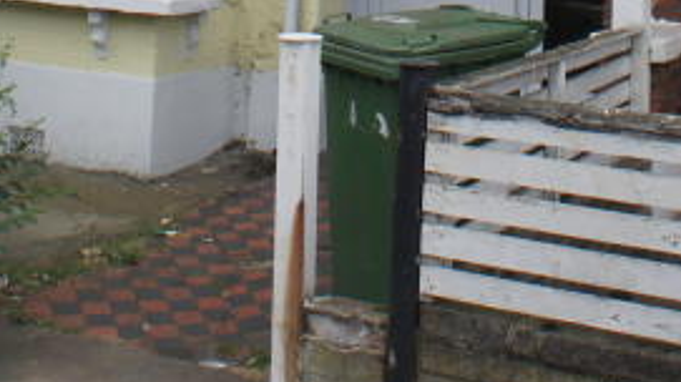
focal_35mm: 95
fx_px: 1714
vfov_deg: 11.7
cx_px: 400
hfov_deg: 22.4
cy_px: -318
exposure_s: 1/320
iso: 200
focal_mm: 16
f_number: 6.3
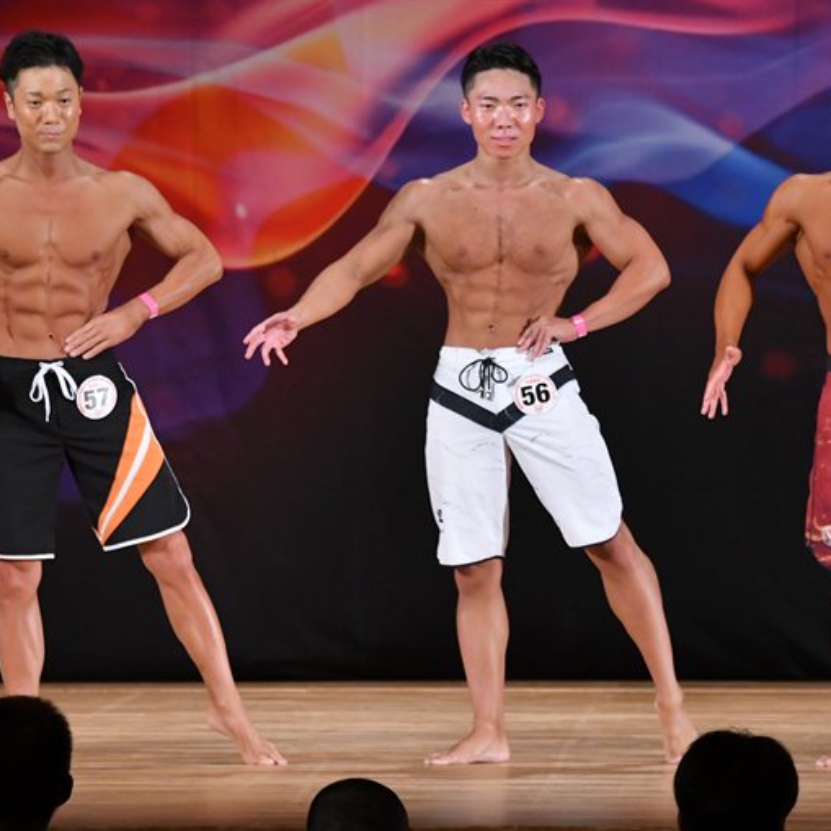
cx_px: 468
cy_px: 413
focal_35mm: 330
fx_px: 8963
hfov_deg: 5.3
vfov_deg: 5.3
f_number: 5.6
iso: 3200
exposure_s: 1/400
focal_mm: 170
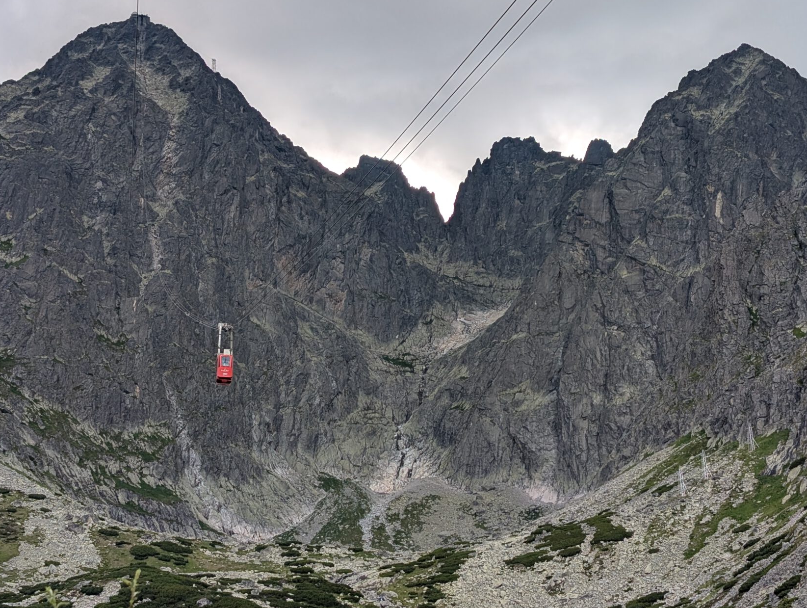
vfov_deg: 24.1
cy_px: 317
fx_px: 1424
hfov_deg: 31.6
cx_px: 364
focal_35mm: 61
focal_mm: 6.9
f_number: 1.68
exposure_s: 1/548
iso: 19
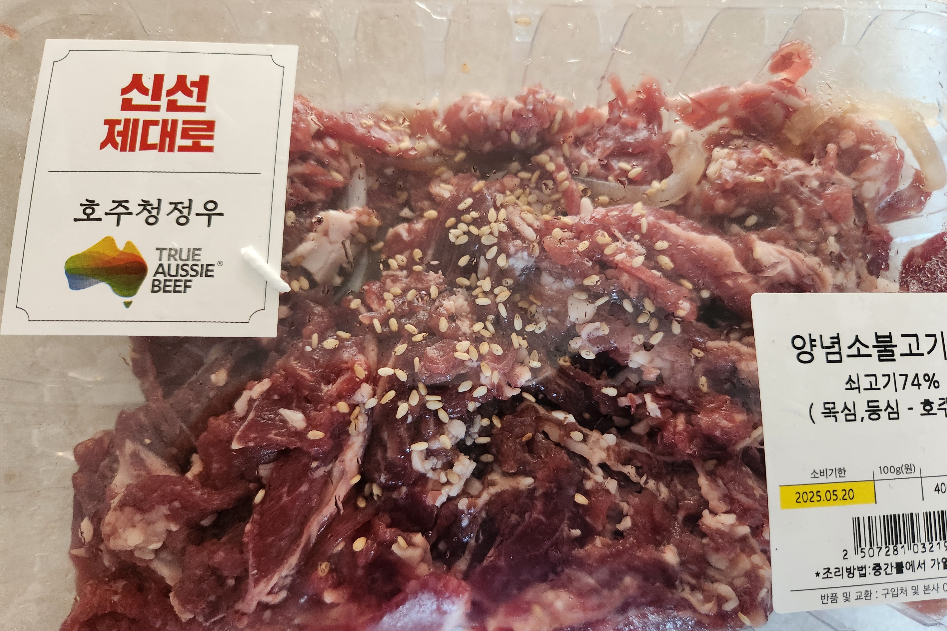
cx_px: 475
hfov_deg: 73.7
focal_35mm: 24
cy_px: 337
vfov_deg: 53.1
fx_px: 631
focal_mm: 5.4
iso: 800
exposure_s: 1/60.2
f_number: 1.8
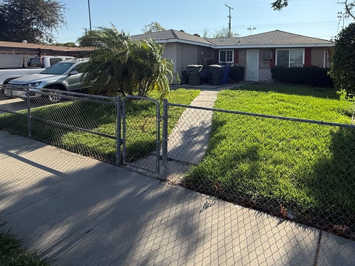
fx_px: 226
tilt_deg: -3.4
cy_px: 76
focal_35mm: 22
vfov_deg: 58.8
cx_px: 241
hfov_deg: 73.7
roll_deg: -1.3
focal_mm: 2.22
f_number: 2.2
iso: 50
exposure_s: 1/2165
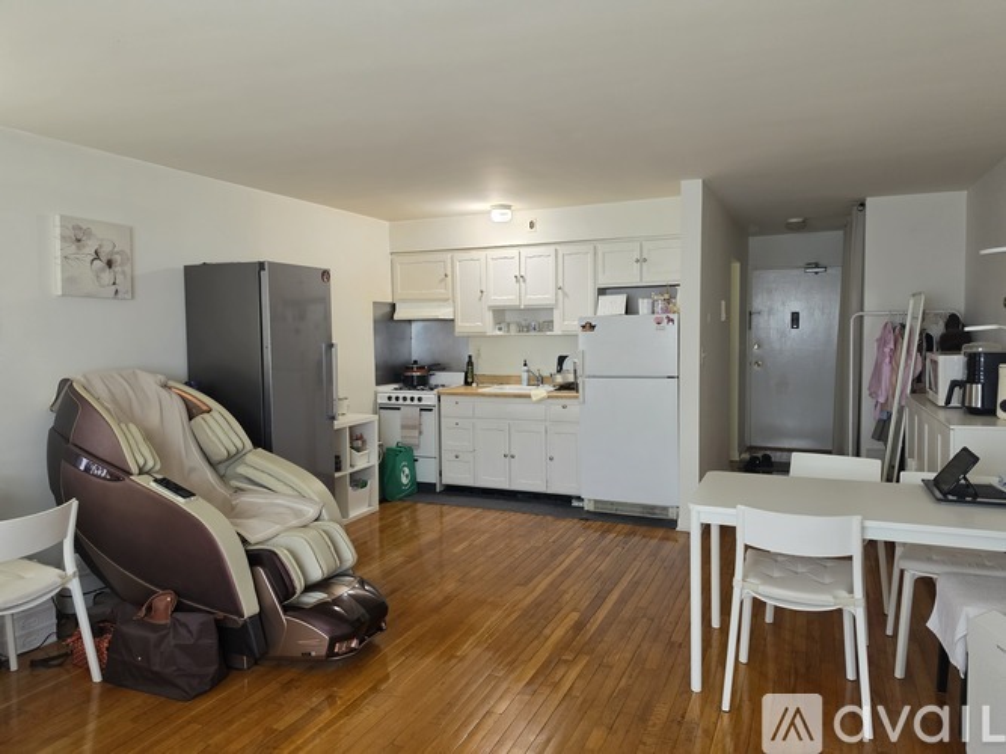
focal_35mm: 23
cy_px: 377
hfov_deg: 73.9
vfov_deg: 58.9
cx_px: 503
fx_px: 668
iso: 320
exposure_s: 1/120
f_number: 1.4
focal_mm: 6.5
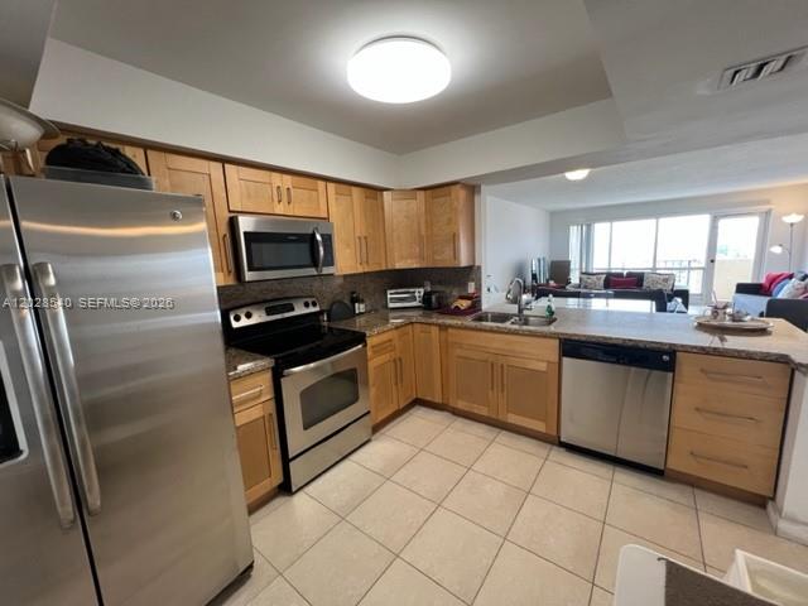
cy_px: 303
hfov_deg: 106.2
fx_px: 303
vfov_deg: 89.9
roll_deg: +2.9
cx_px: 404
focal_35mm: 13
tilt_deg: -8.3
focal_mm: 1.57
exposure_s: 1/60
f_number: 1.8
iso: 160
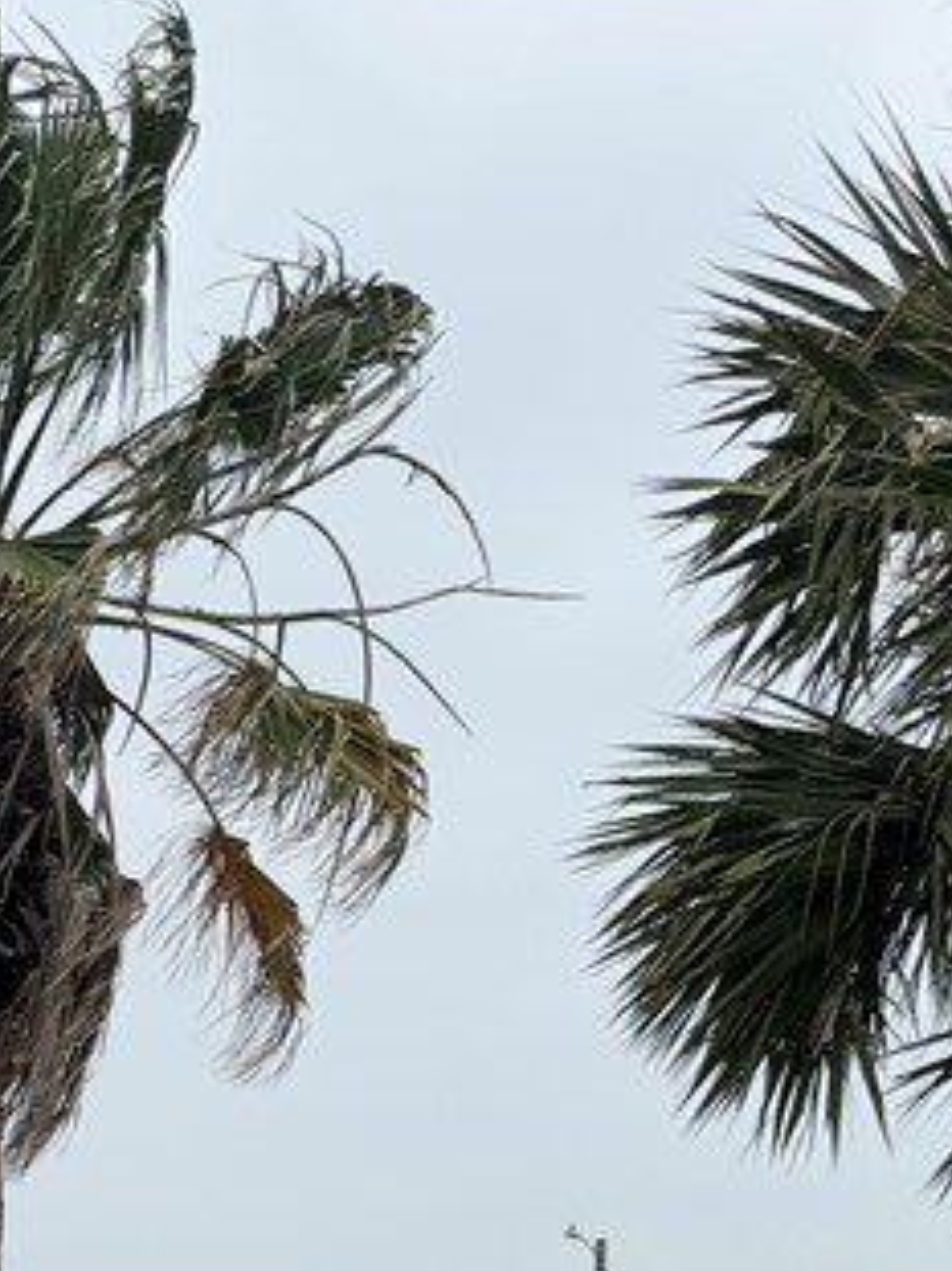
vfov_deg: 20.3
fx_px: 2899
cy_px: 2039
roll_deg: +0.7
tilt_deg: -8.2
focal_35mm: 79
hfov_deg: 18.0
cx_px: -94
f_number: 1.78
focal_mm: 6.76
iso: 80
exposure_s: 1/5319
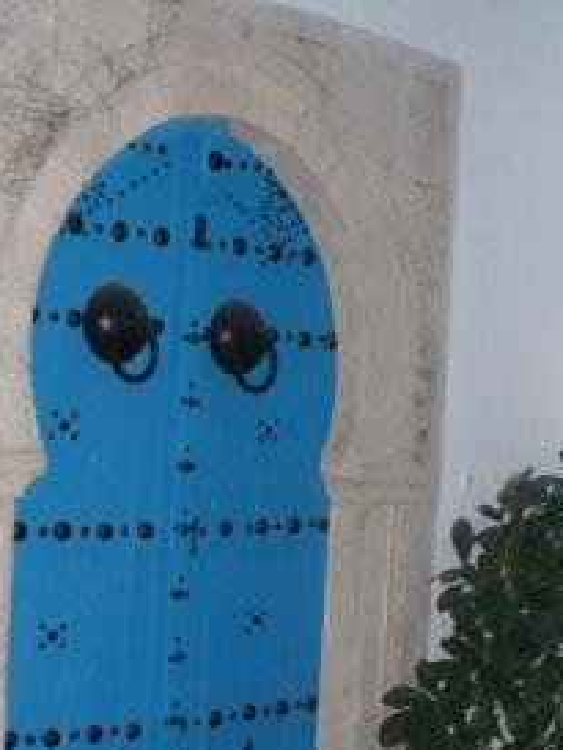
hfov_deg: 21.3
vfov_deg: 27.9
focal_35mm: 69
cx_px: 233
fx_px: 1495
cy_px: 527
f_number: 2.9
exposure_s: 1/8
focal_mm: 7
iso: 200
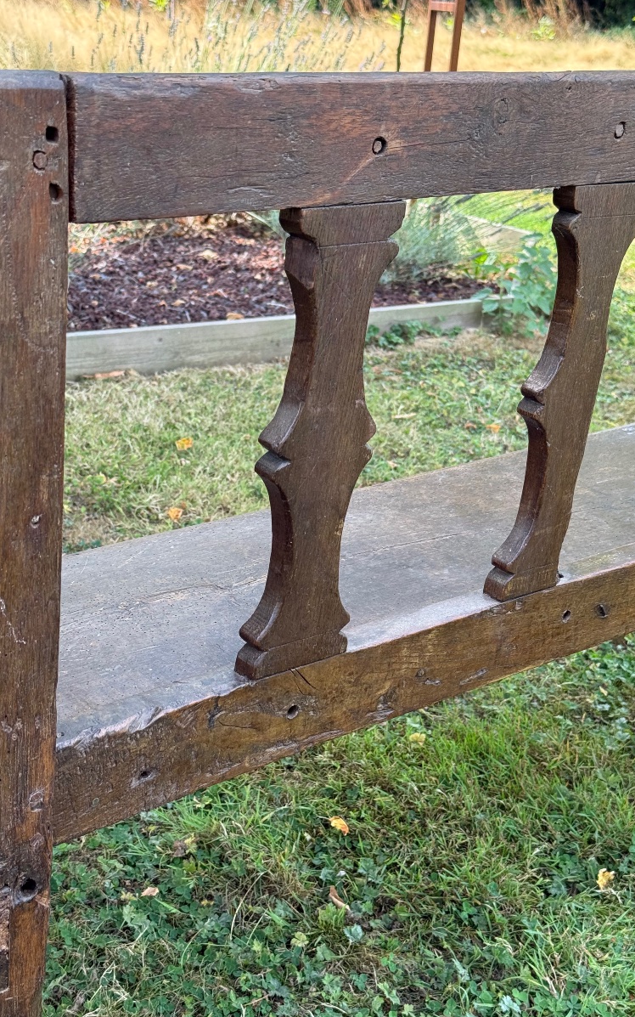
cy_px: 508
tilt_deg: -19.4
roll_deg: -3.3
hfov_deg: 25.3
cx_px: 287
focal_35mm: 51
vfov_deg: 39.6
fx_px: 1412
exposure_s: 1/364
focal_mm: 6.76
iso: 80
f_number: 1.78
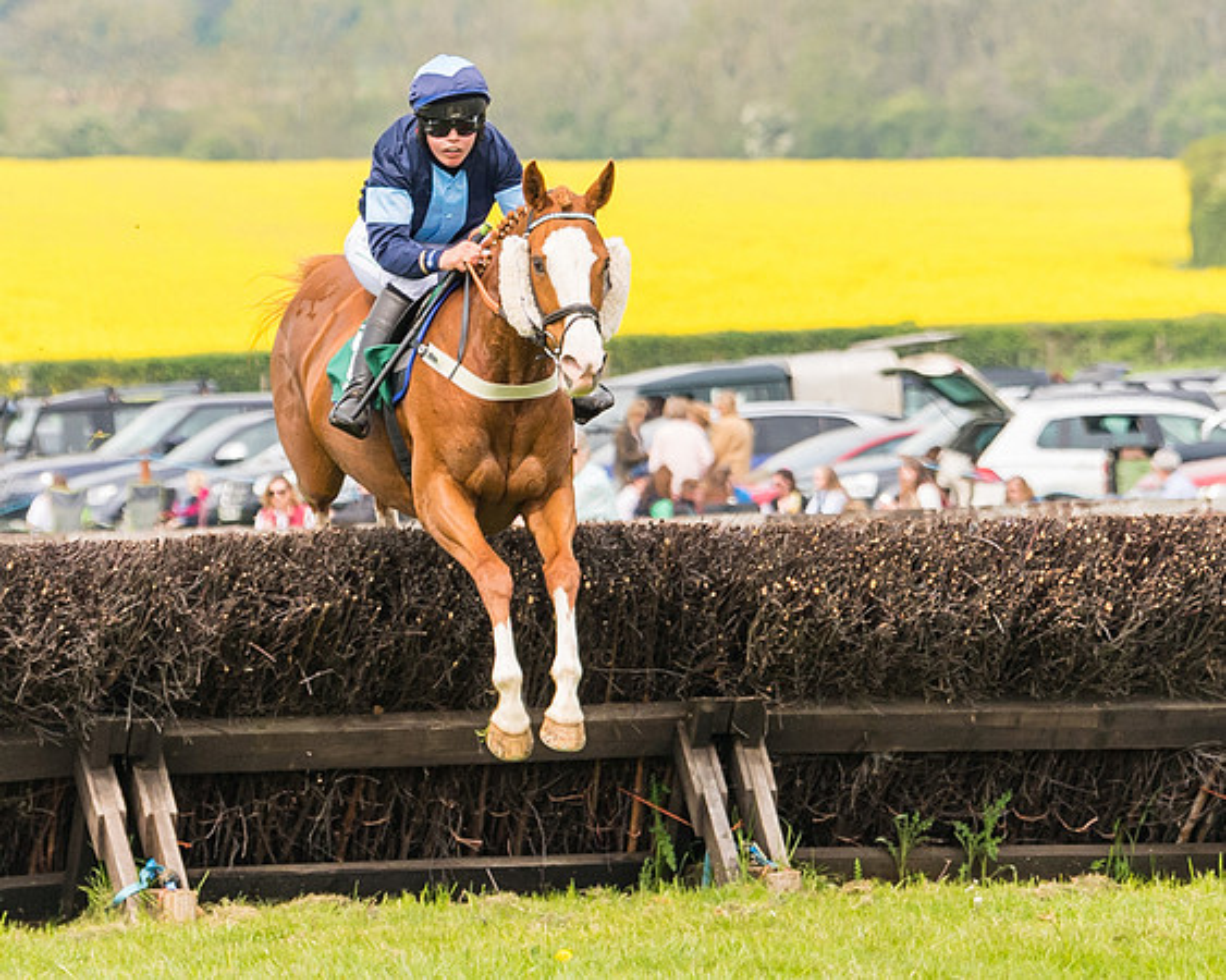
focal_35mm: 427
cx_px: 542
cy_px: 407
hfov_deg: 4.5
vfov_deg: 3.6
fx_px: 15478
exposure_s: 1/2000
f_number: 4
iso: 400
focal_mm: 135
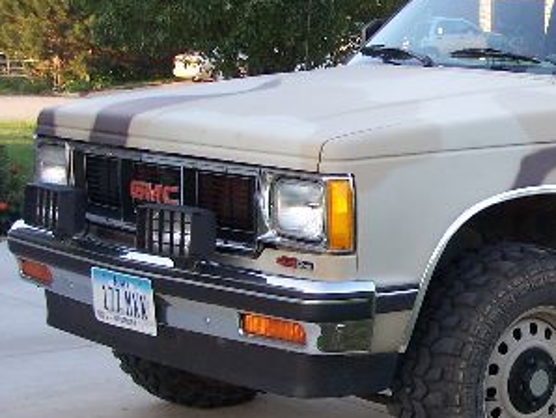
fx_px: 1656
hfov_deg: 18.4
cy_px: 203
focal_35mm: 103
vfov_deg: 14.4
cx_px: 595
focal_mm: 8
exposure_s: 1/80
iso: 80
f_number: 3
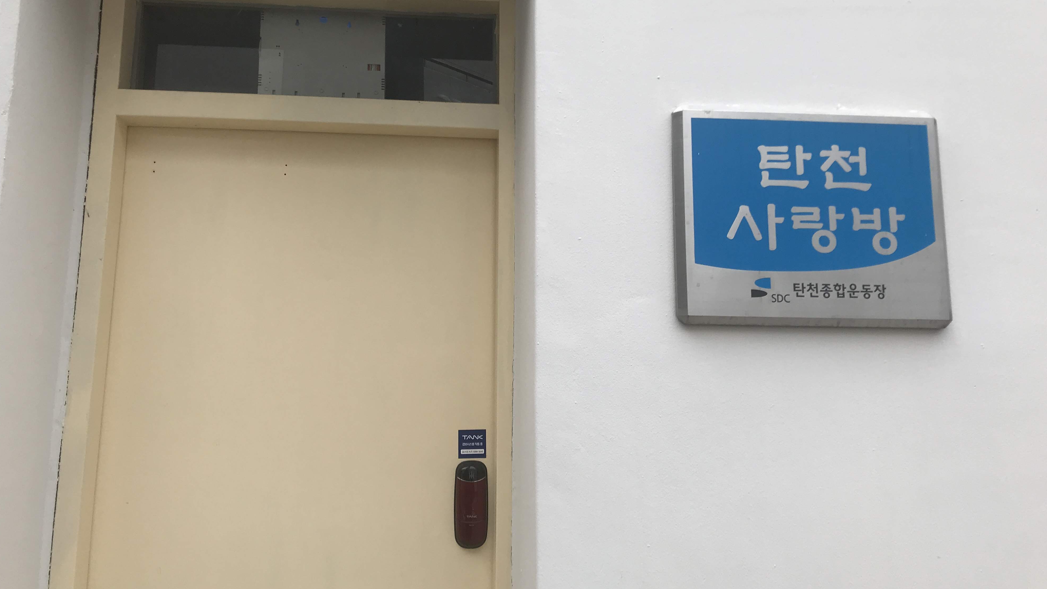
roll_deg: +0.1
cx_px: 520
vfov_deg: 37.6
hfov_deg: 62.6
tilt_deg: +11.7
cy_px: 238
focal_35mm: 31
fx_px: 861
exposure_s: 1/238
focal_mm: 3.99
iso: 20
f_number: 1.8
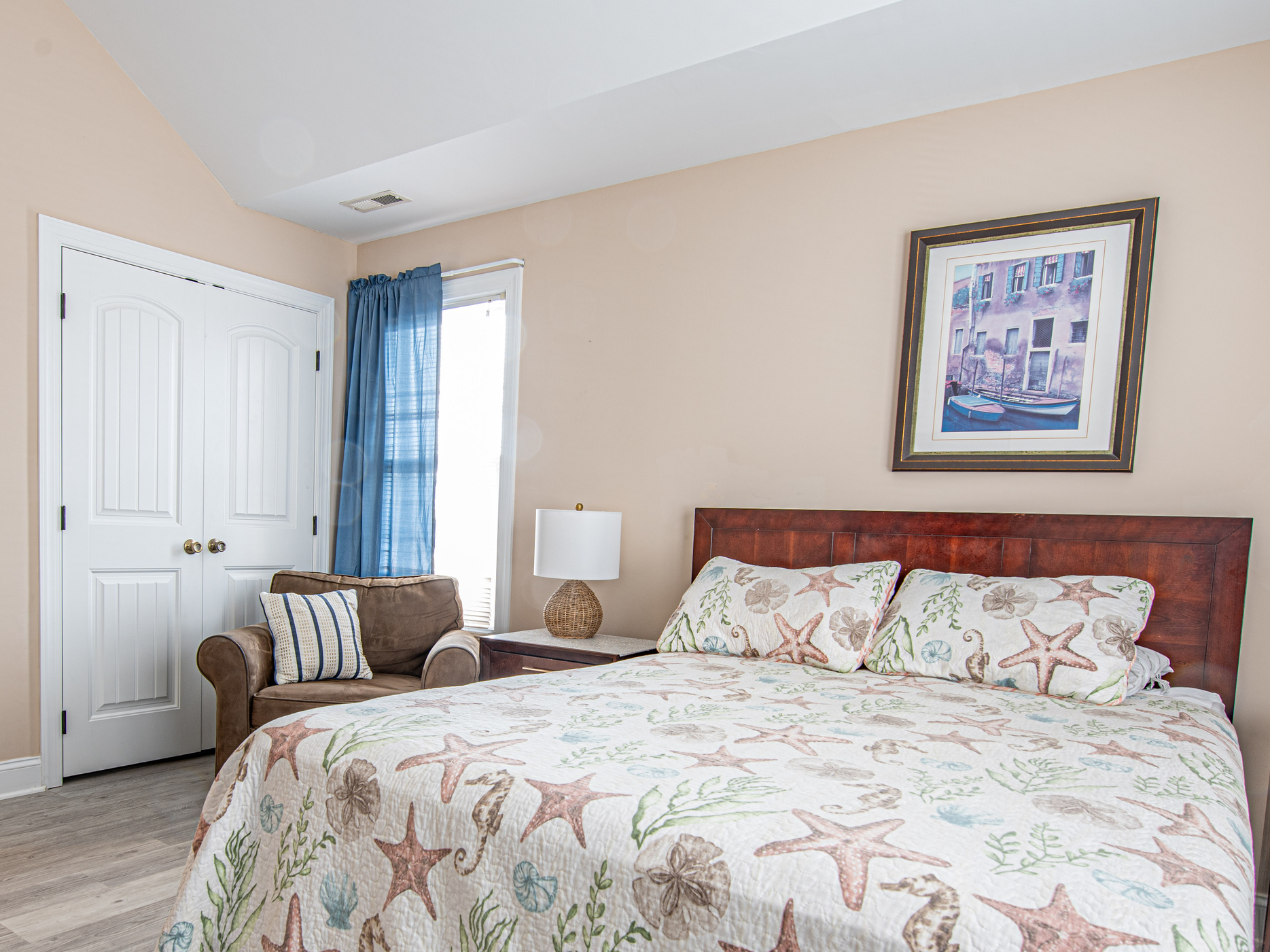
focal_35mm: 24
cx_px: 526
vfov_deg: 55.9
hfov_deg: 71.1
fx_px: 880
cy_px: 612
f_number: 9
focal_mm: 14
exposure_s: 1.6
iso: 64
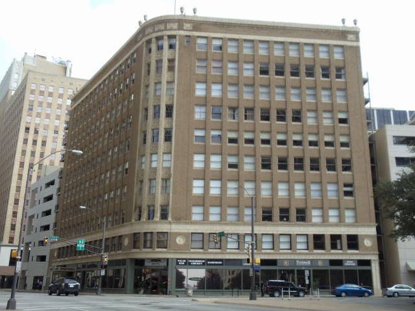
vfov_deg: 29.1
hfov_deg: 38.2
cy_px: 156
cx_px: 208
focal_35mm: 50
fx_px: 599
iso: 100
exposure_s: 1/400
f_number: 3.7
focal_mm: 6.81
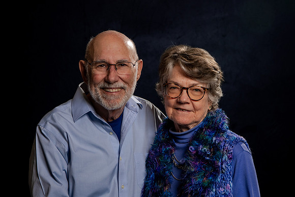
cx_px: 156
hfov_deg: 23.2
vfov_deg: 15.6
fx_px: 719
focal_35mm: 88
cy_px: 101
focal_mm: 70
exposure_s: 1/250
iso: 640
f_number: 8
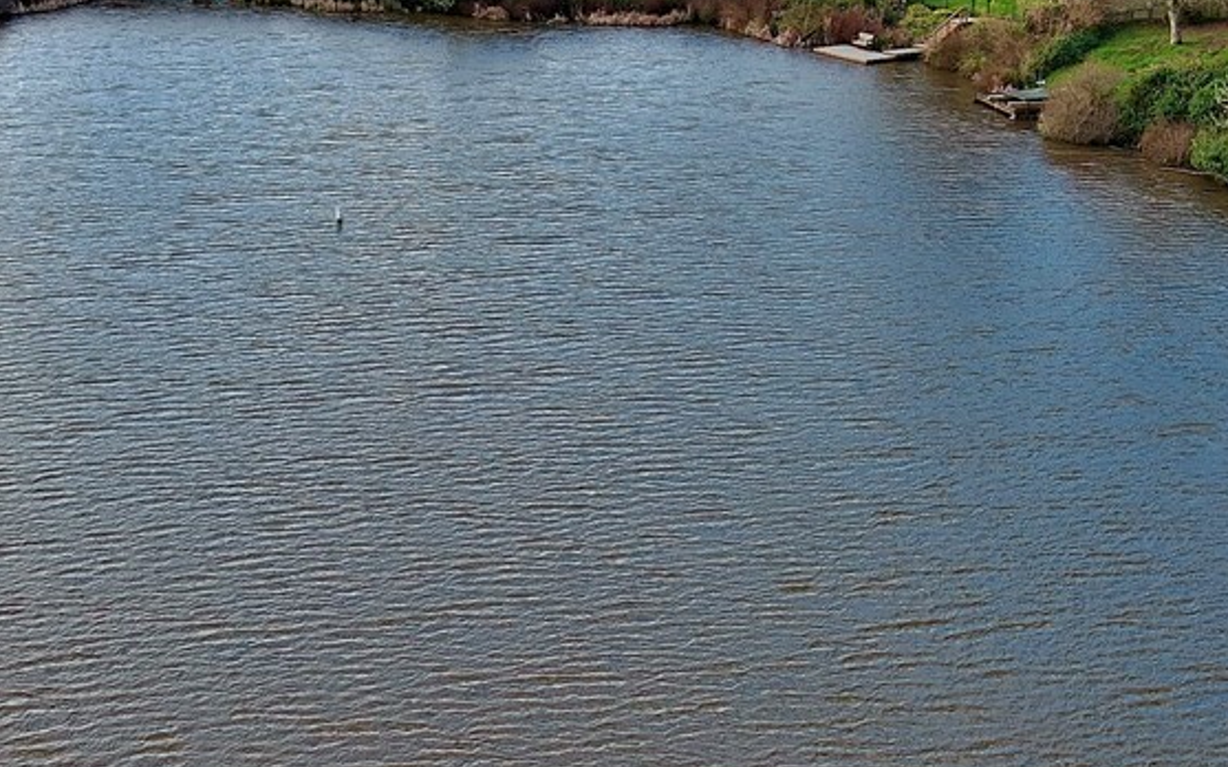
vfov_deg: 14.5
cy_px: 418
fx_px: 3012
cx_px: 349
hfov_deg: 22.9
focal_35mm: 90
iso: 100
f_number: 2.8
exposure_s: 1/381
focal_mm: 10.57
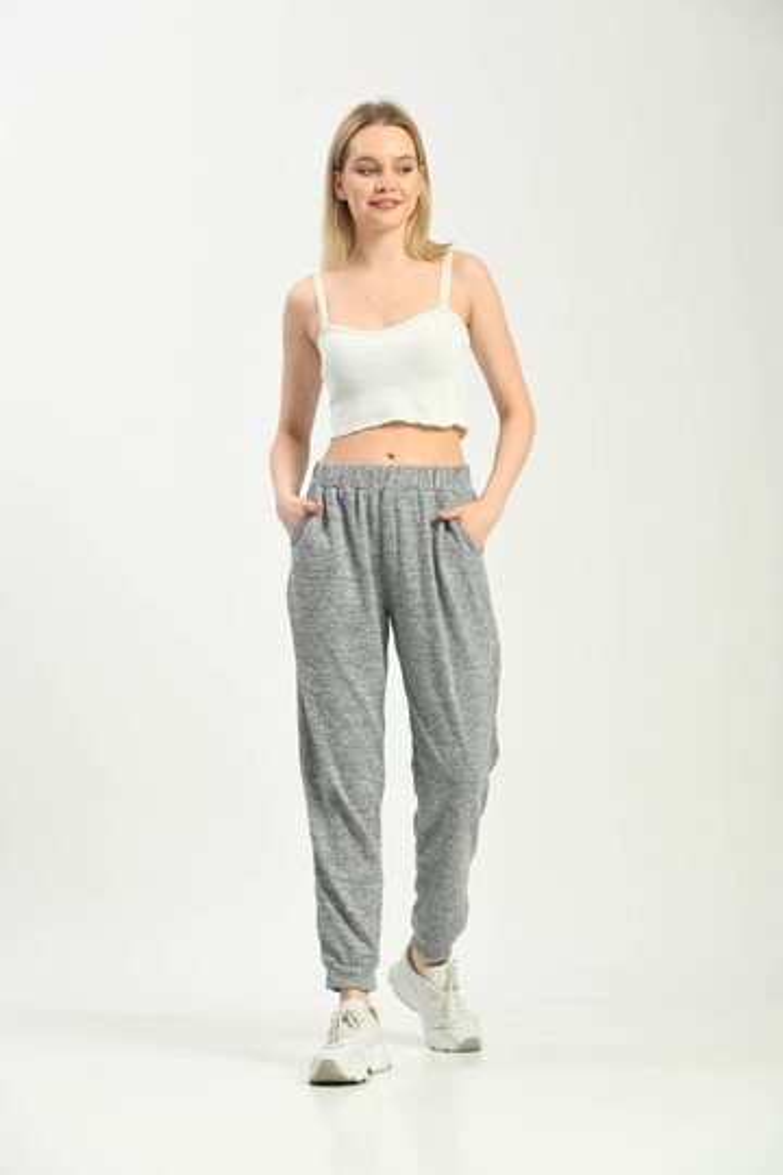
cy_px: 588
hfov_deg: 14.0
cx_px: 392
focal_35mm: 98
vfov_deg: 20.8
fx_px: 3197
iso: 100
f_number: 6.3
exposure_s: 1/160
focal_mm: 98
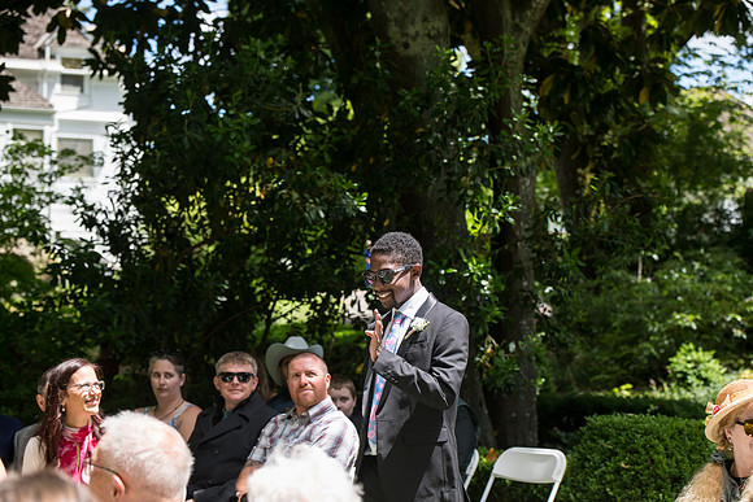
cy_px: 251
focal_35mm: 70
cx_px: 376
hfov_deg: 28.8
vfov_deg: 19.5
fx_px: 1464
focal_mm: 70
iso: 160
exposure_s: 1/400
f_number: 4
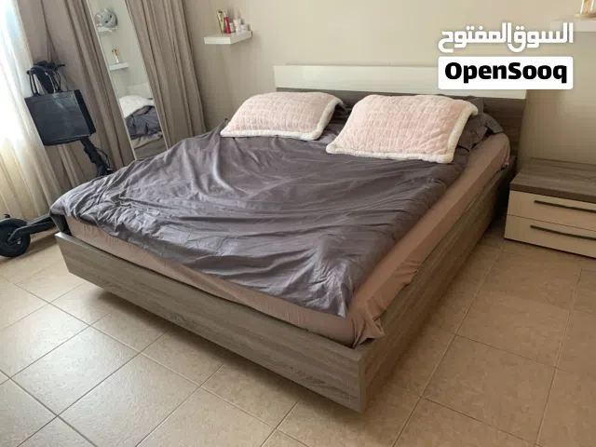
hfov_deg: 67.3
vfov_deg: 53.1
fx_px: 448
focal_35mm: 26
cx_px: 298
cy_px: 224
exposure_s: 1/60
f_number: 1.8
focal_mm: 4.25
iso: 200
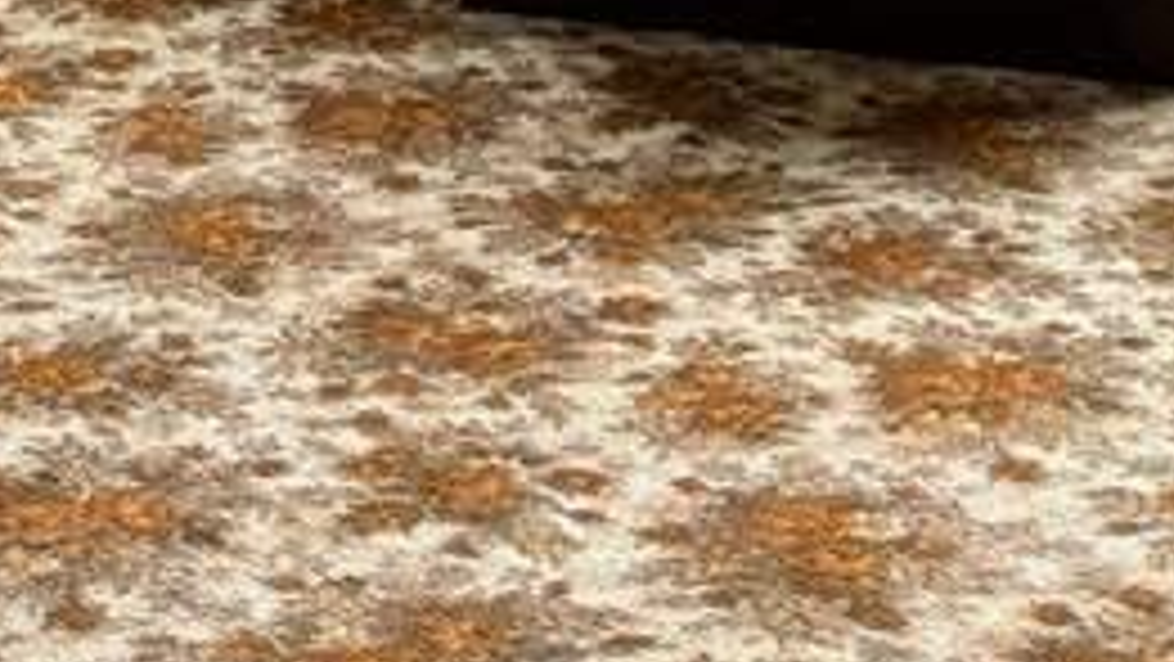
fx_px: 4328
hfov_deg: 15.3
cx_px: 130
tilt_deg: -3.3
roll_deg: +0.2
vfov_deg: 7.9
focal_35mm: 139
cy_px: -1106
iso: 250
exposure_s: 1/60
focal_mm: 5.96
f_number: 1.6
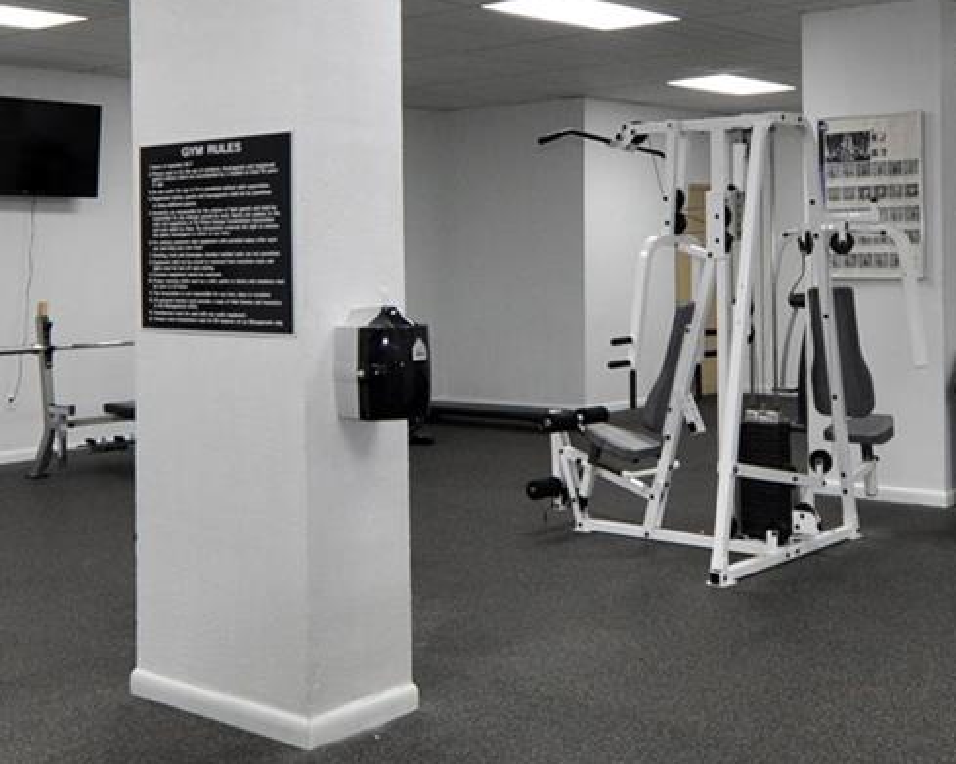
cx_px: 532
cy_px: 242
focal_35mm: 46
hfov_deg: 40.3
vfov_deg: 32.4
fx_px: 1301
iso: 500
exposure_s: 1/125
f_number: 3.5
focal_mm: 10
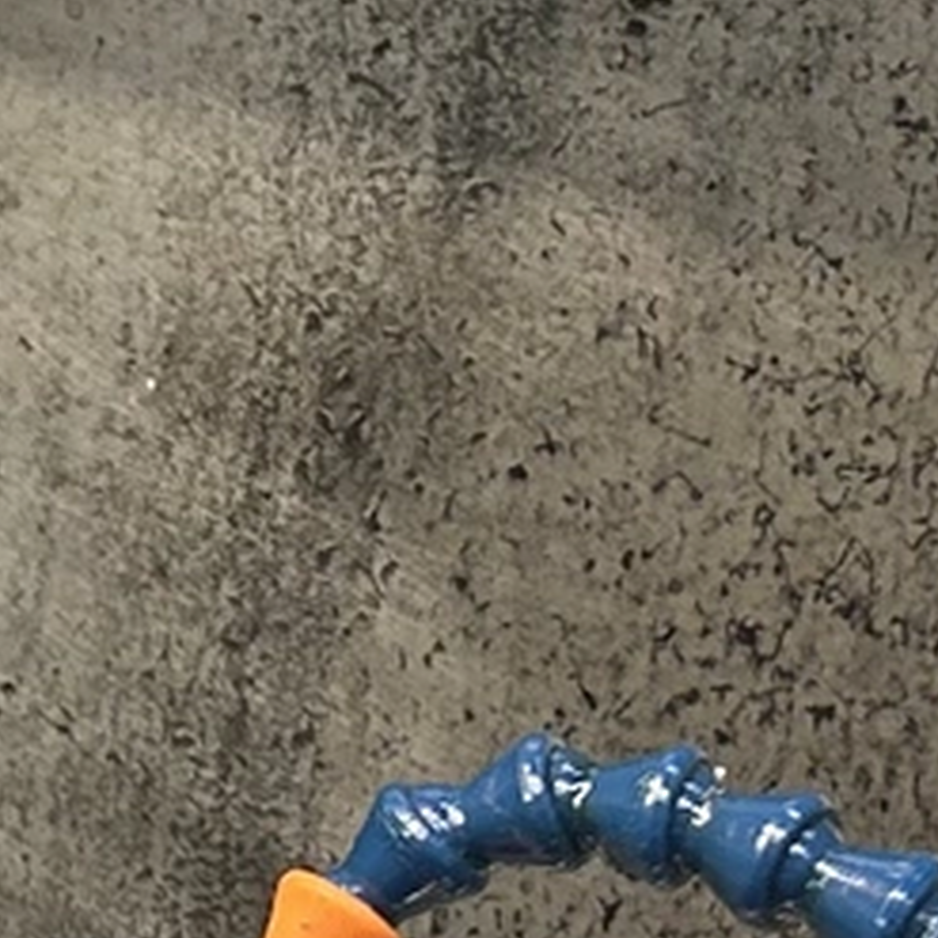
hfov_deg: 8.6
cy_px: 1382
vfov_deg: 9.2
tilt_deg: -32.4
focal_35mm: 186
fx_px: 5702
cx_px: -1227
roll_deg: +2.9
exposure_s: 1/60
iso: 125
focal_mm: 5.7
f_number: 1.5
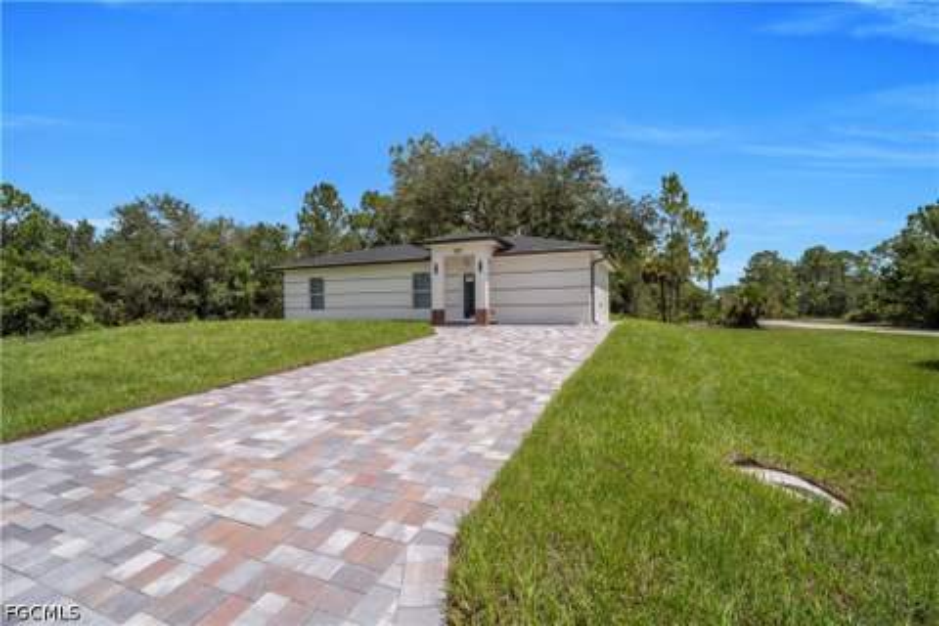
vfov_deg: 73.7
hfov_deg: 96.7
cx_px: 470
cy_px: 313
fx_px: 417
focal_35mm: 16
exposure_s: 1/500
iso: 100
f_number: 8
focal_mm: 16
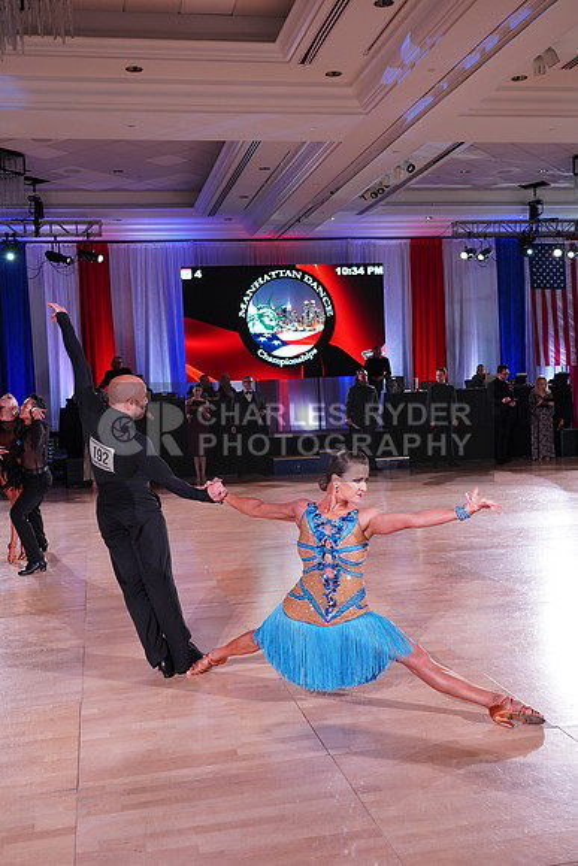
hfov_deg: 36.9
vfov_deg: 53.1
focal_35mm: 36
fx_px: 866
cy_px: 433
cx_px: 289
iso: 1600
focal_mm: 36
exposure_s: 1/160
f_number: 5.6
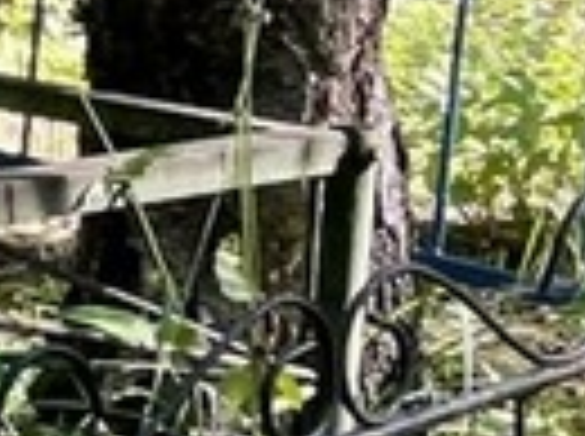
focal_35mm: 205
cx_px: -1508
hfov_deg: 7.6
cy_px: 0
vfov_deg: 7.2
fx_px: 3458
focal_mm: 4.2
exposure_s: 1/130
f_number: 1.6
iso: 32
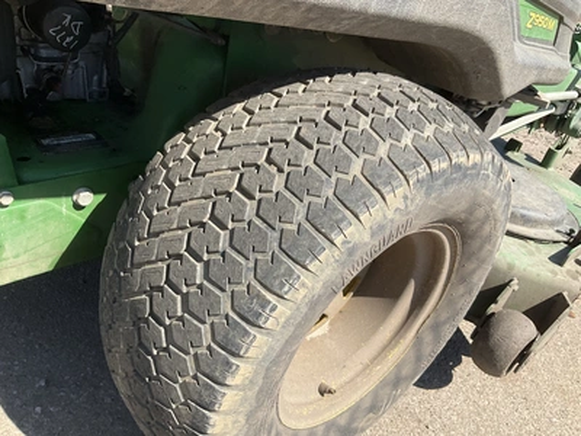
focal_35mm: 29
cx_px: 290
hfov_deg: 61.7
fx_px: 487
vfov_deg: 48.2
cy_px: 218
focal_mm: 3
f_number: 1.8
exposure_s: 1/997
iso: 25
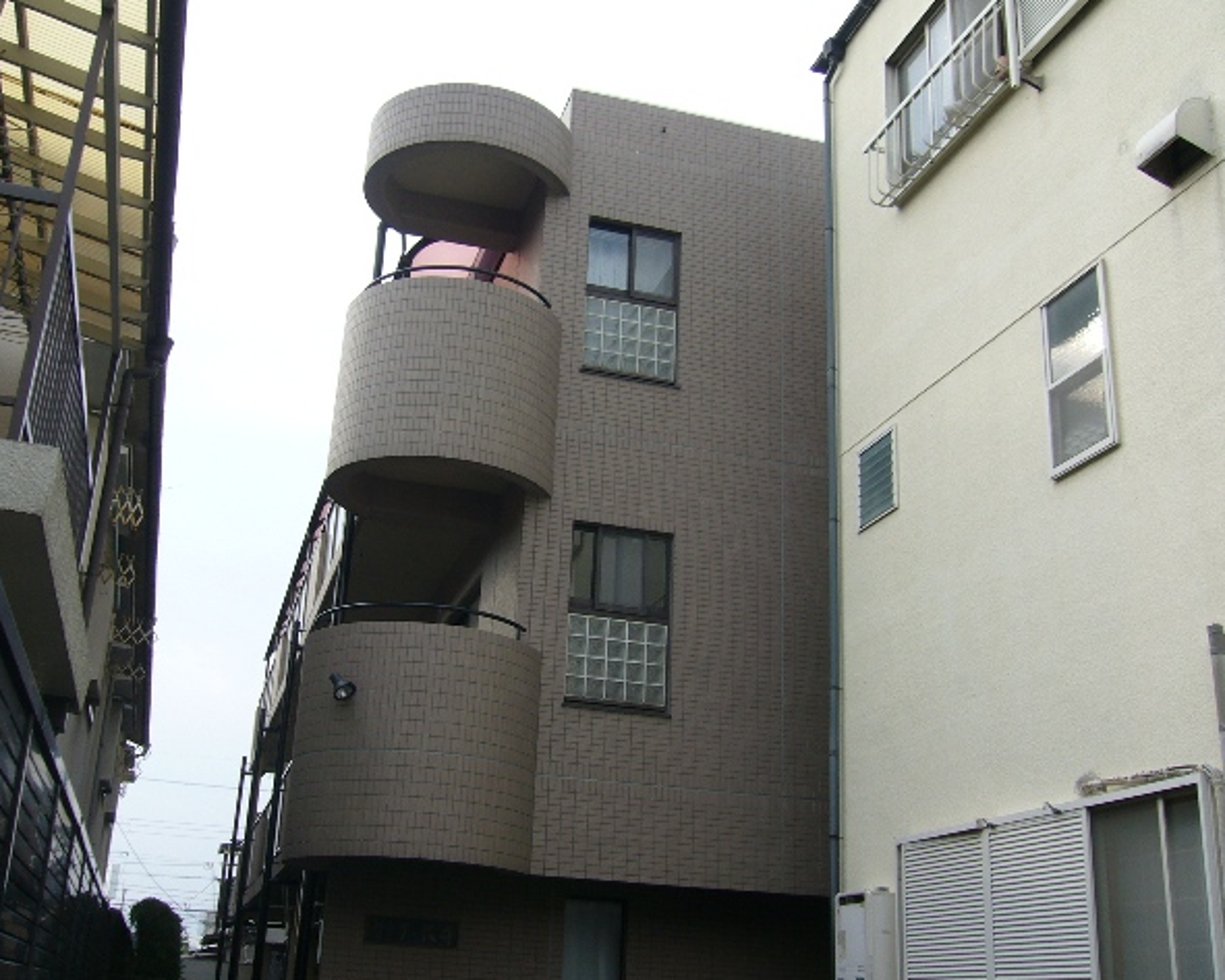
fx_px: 1342
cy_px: 487
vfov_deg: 40.1
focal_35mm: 37
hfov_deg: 49.0
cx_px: 564
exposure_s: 1/100
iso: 80
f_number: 5.6
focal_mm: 5.8
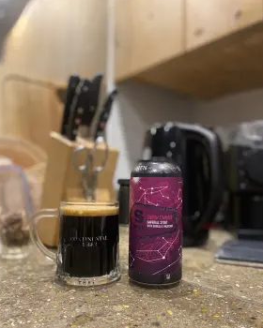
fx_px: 282
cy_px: 185
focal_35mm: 29
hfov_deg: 50.0
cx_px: 132
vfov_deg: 60.2
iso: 500
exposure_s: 1/25
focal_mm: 4.25
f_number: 1.8
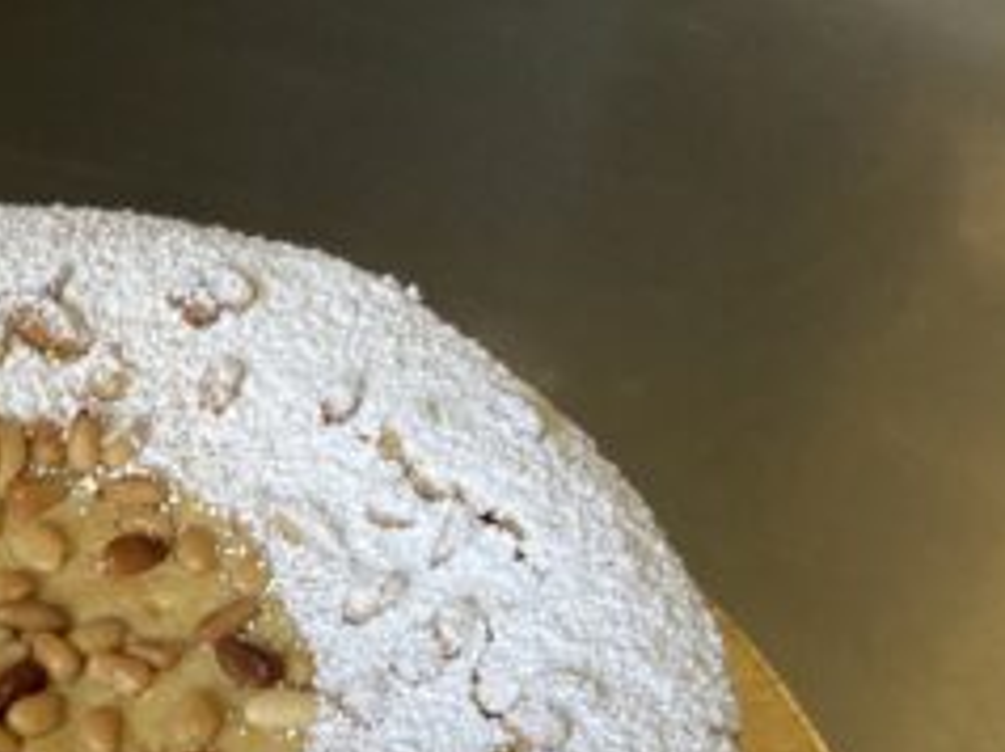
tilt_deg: -54.7
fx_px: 2117
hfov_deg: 24.9
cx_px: -99
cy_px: 913
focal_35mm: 73
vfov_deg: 19.0
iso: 200
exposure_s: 1/60
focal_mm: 4.25
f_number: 1.8
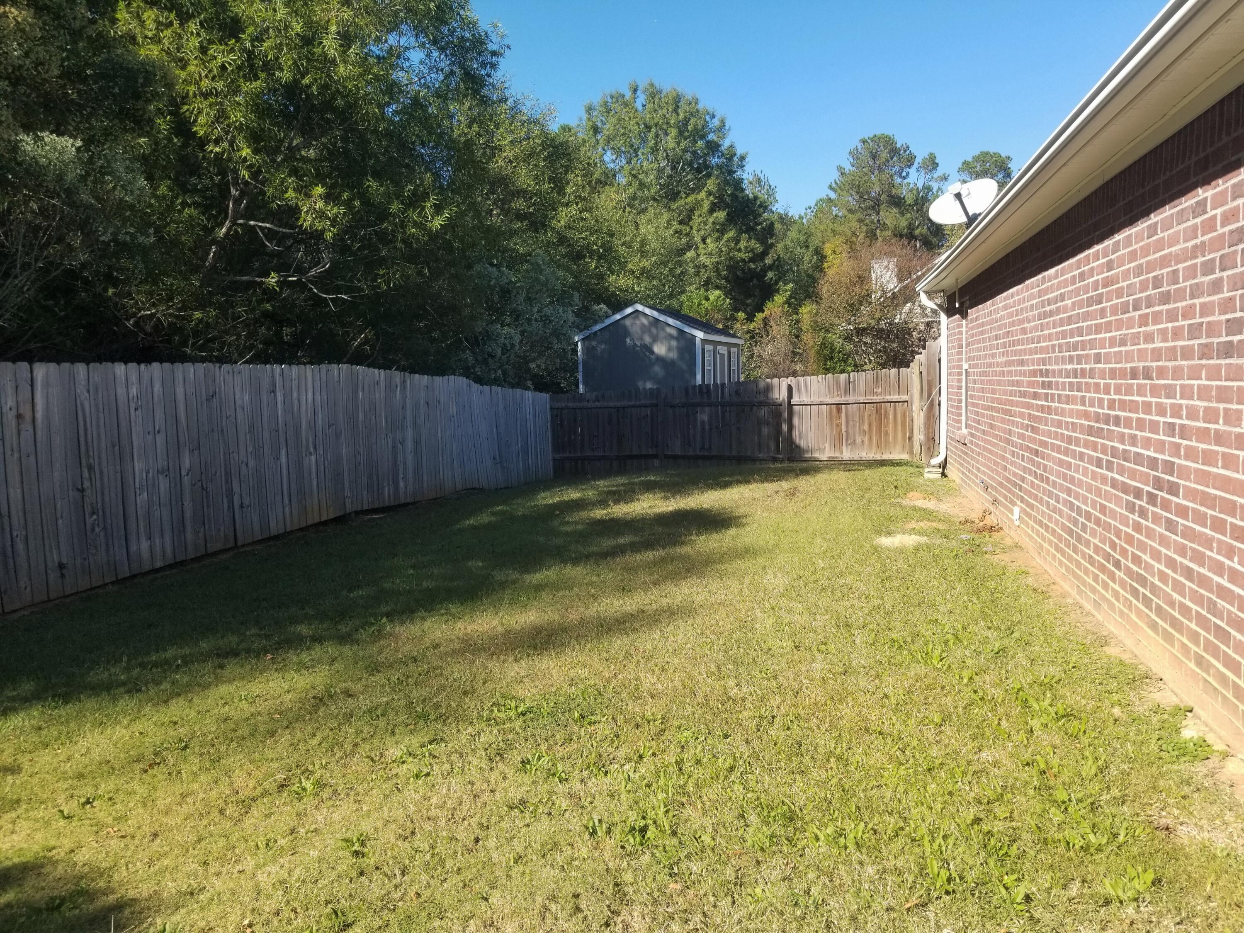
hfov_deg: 67.3
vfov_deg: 53.1
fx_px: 934
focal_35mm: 26
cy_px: 466
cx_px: 622
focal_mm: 4.3
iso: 50
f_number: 1.7
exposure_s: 1/1120
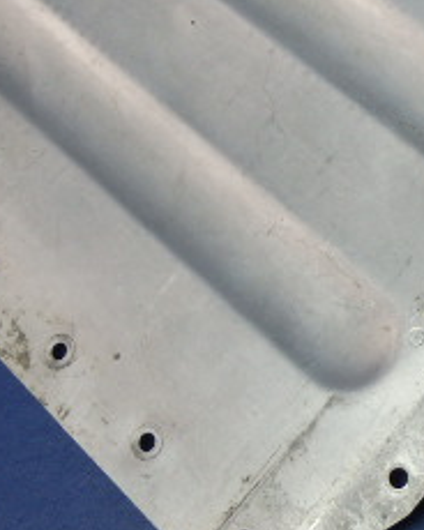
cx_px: 449
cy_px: 74
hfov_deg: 19.4
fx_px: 1192
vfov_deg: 24.5
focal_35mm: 76
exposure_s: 1/50
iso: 200
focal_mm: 5
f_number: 3.9
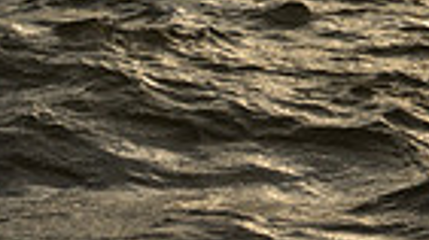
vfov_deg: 3.8
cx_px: 494
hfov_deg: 7.1
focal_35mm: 302
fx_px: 3432
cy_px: -620
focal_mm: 70
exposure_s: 1/400
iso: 250
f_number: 18
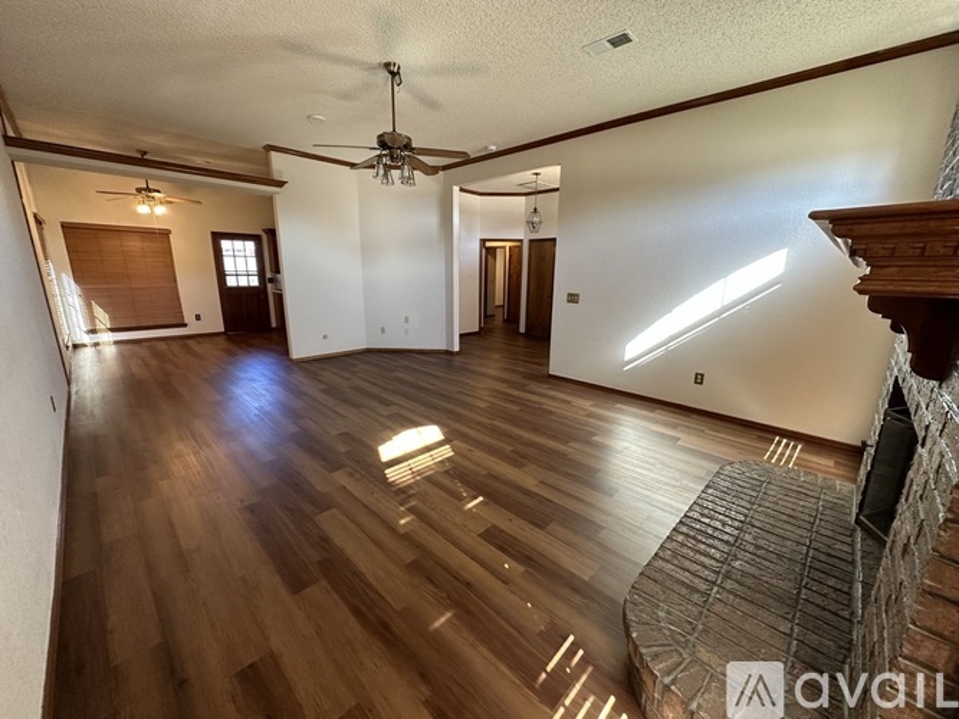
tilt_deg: -13.7
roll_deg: -0.3
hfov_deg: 102.1
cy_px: 360
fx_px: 388
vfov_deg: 85.7
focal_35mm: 14
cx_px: 480
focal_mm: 2.22
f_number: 2.2
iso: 200
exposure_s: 1/60
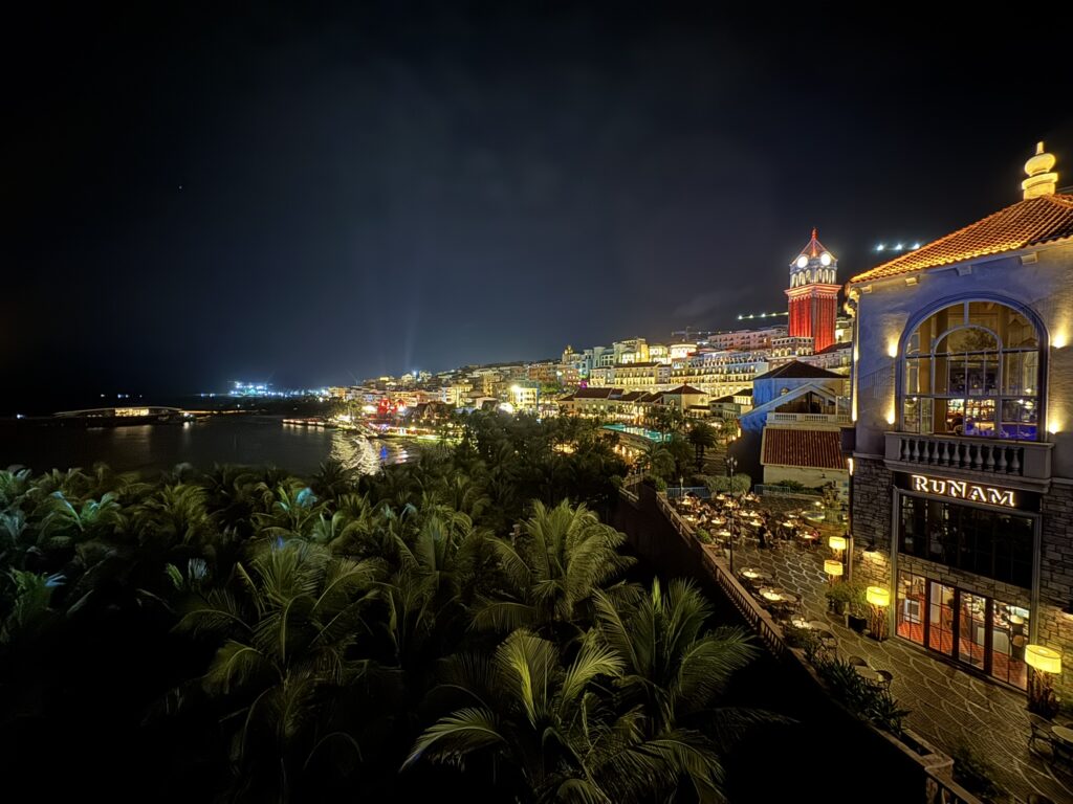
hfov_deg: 102.1
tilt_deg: -1.5
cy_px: 402
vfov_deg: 85.7
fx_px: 434
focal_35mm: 14
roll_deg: -0.2
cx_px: 536
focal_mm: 2.22
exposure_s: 1/8
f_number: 2.2
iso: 1600
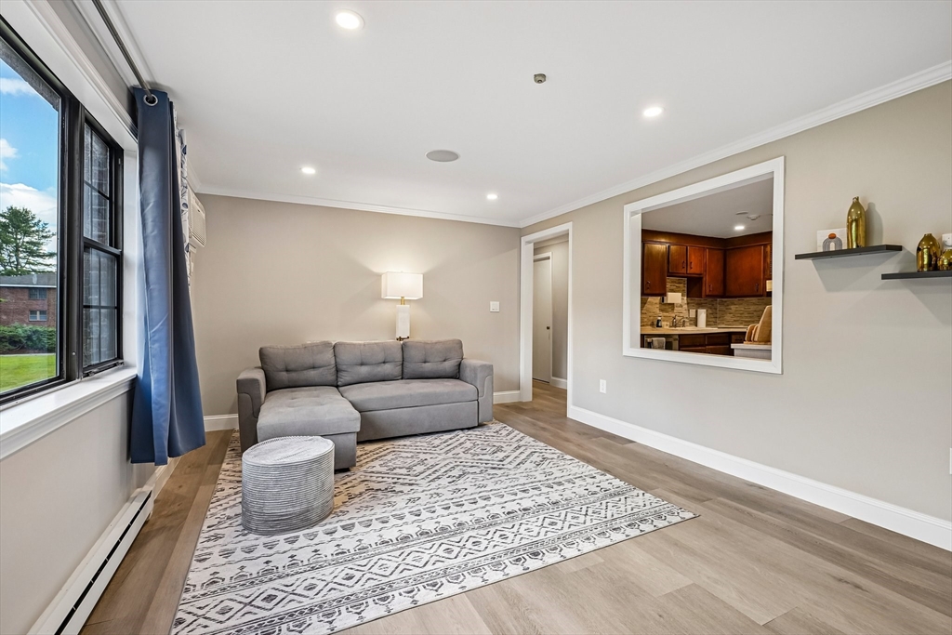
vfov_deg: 73.8
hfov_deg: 96.7
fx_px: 423
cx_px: 476
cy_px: 318
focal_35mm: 16
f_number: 8
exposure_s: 1/25
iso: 400
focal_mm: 16
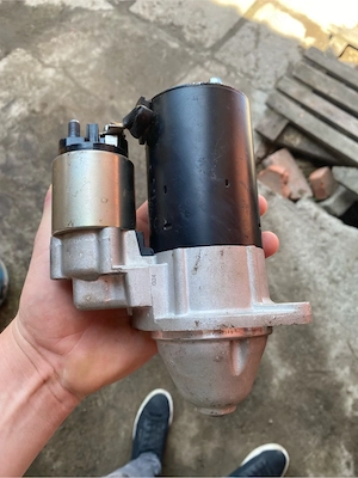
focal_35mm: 26
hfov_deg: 53.1
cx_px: 179
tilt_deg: -70.5
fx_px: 359
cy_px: 239
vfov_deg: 67.3
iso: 32
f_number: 1.8
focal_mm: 4.25
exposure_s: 1/163
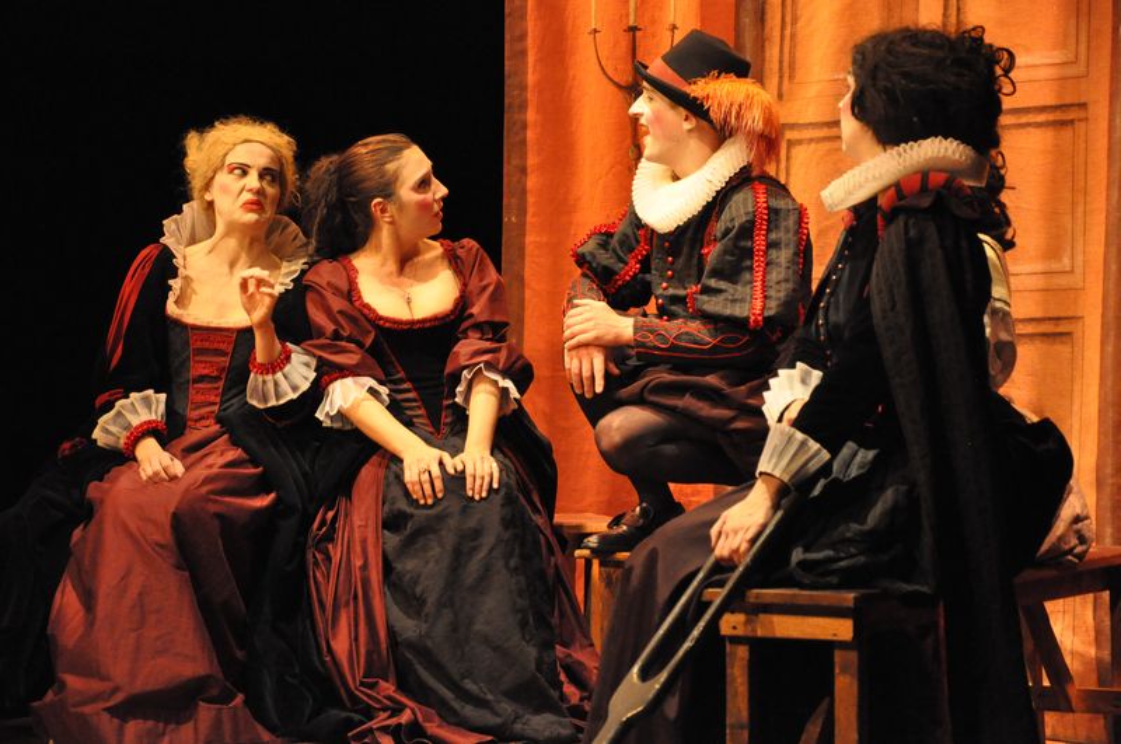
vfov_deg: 10.7
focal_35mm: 128
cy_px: 372
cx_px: 560
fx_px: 3965
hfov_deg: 16.1
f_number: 5.6
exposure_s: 1/60
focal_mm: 85
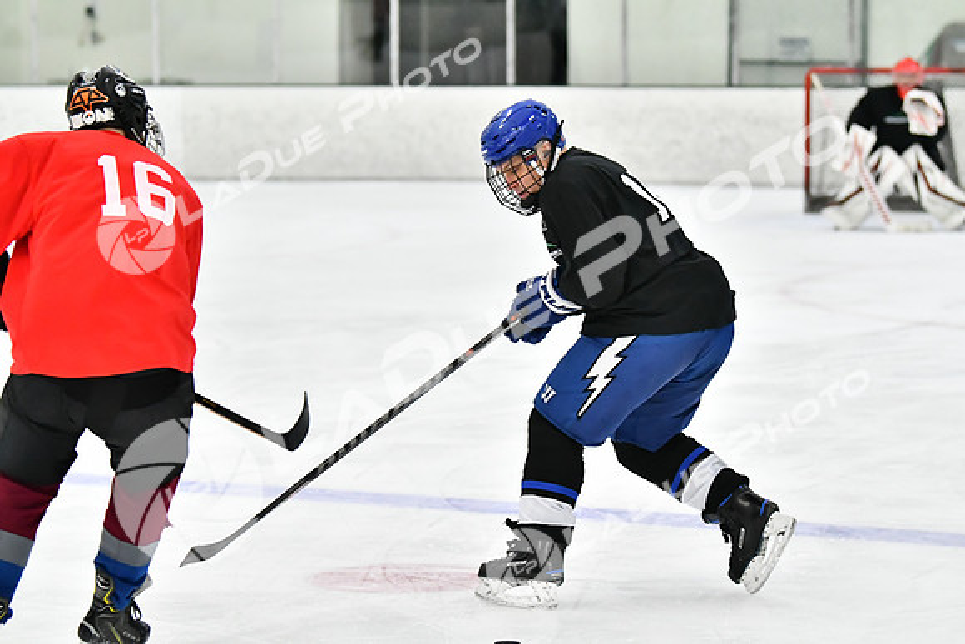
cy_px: 322
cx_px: 482
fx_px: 4022
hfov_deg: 13.7
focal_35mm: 150
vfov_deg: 9.2
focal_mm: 100
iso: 6400
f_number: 2.8
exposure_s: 1/1600
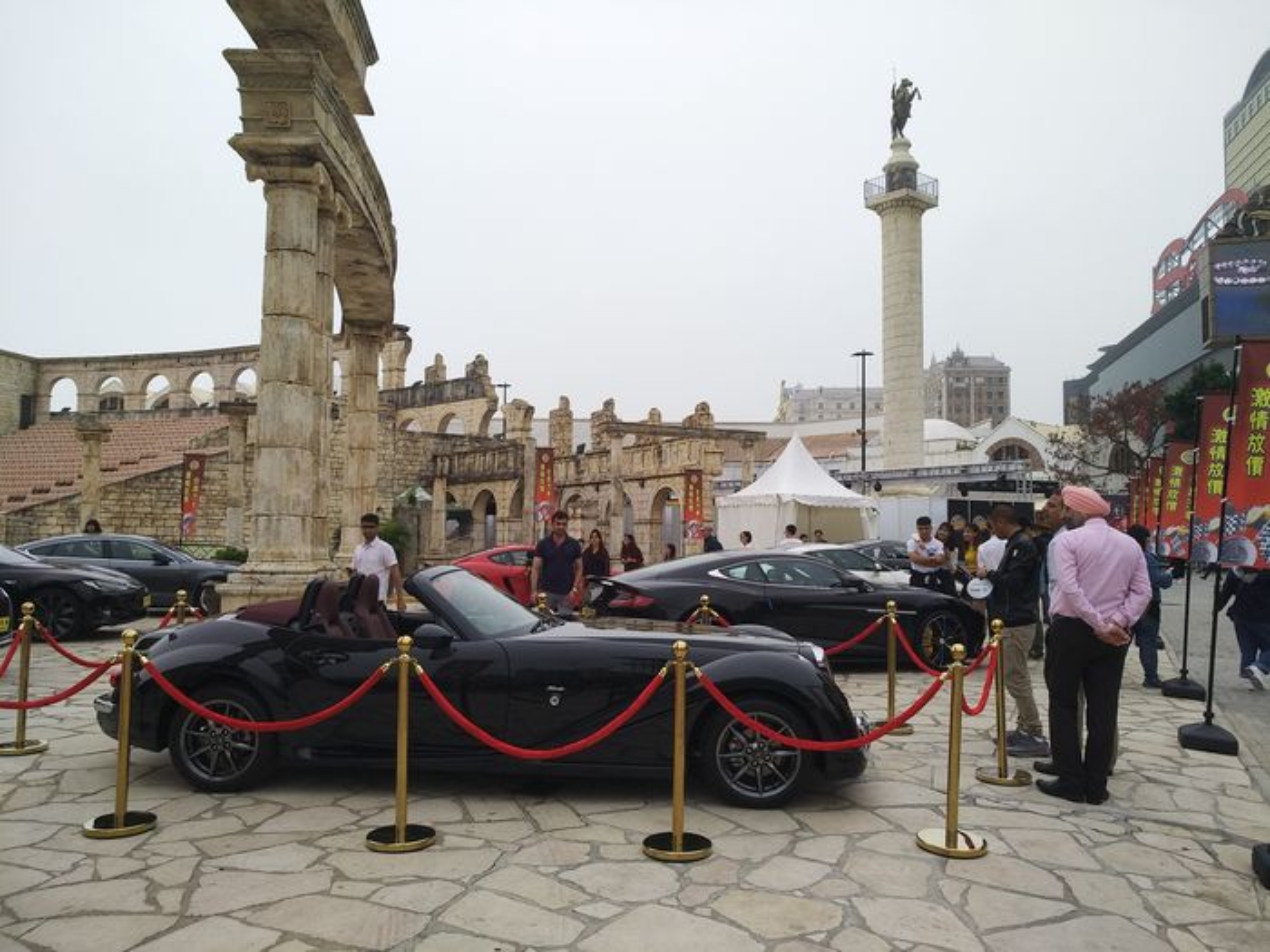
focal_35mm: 22
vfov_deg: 61.1
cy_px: 476
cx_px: 635
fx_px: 807
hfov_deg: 76.4
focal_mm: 3.81
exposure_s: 1/351
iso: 100
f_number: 2.2
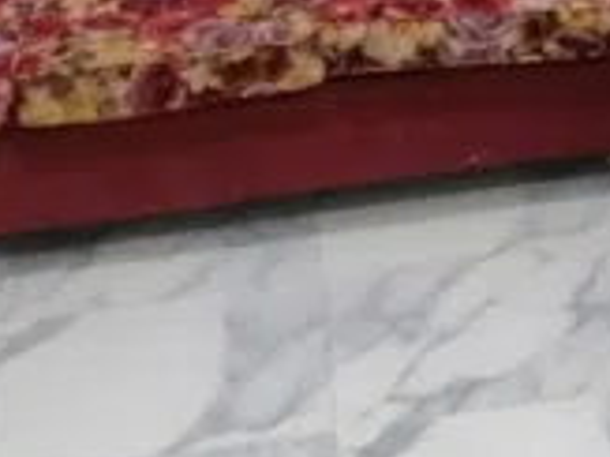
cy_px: -157
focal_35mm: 102
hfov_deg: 19.0
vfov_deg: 13.9
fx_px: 1796
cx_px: 516
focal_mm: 3.96
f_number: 1.8
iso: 320
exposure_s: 1/25
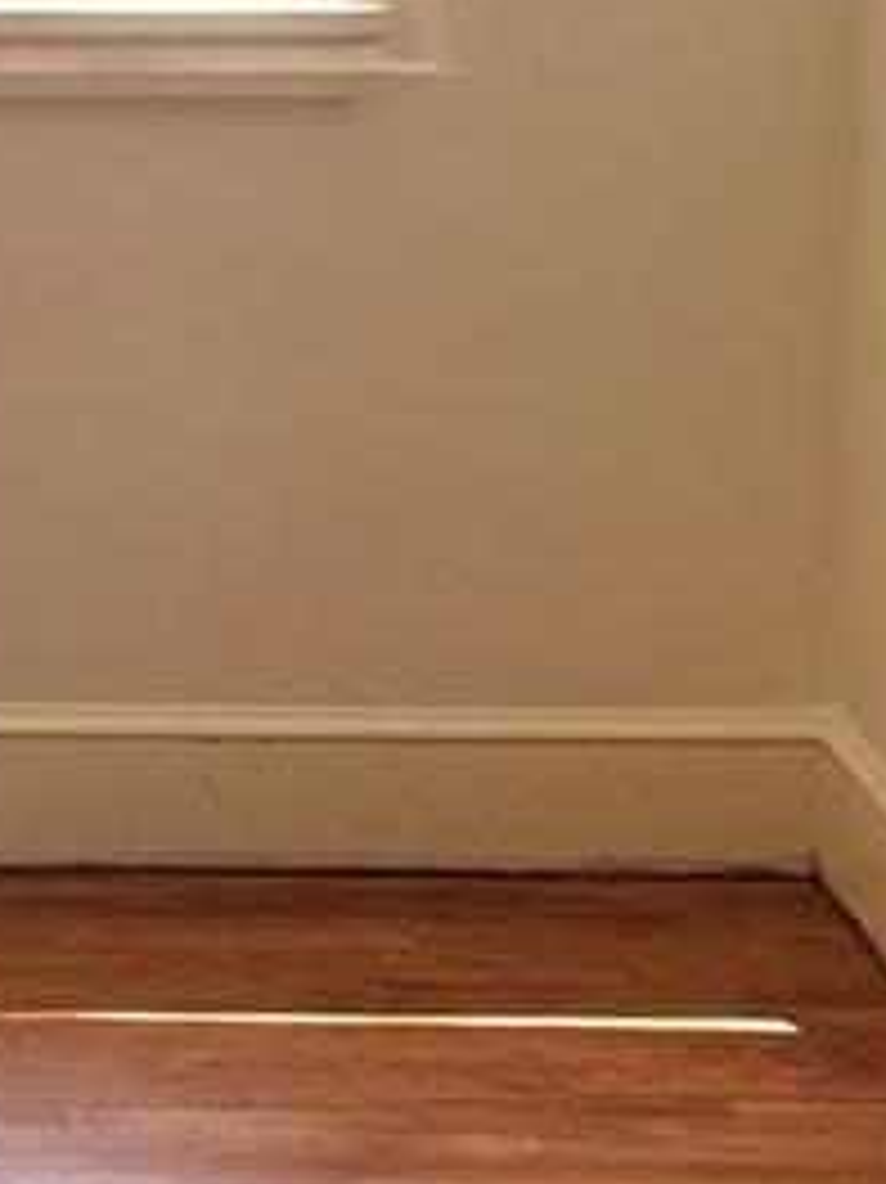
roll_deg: +1.8
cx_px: -283
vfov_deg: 13.0
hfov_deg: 9.6
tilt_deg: -6.7
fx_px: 5191
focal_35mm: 152
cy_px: 378
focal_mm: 5.96
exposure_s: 1/123
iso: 100
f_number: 1.6
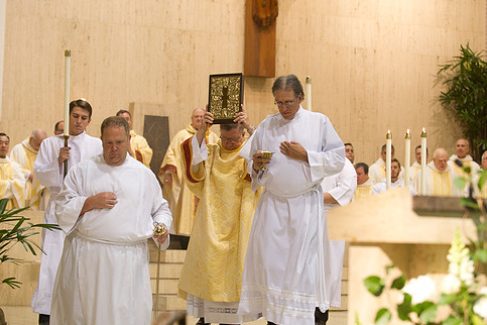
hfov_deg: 18.9
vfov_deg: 12.7
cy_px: 156
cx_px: 242
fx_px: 1461
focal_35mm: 108
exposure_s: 1/100
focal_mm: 90
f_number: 2.8
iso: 2000
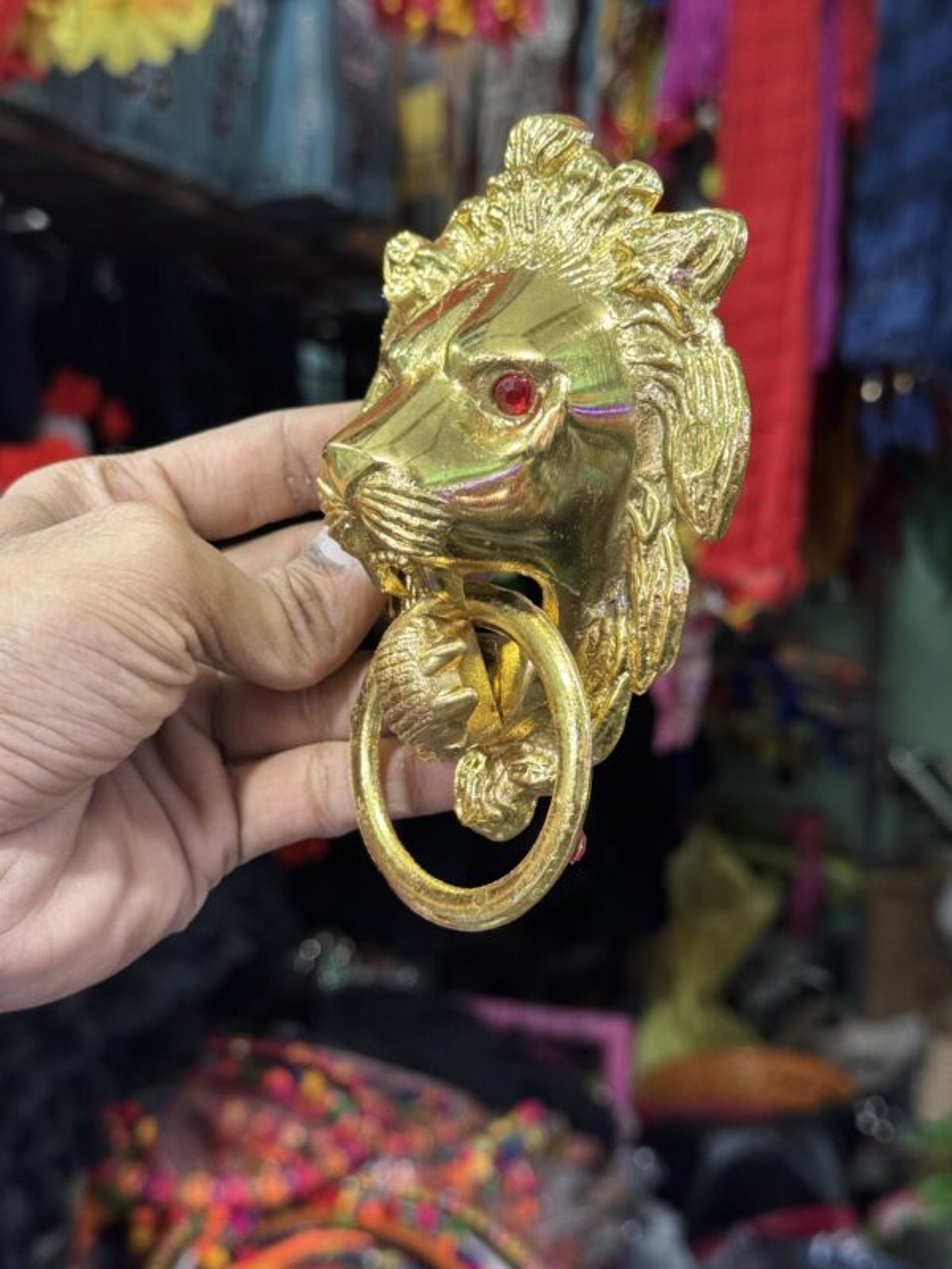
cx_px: 476
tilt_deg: -2.0
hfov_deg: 30.3
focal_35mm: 48
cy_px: 634
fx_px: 1760
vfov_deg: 39.7
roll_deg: -2.3
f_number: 1.78
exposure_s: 1/33
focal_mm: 6.76
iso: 200
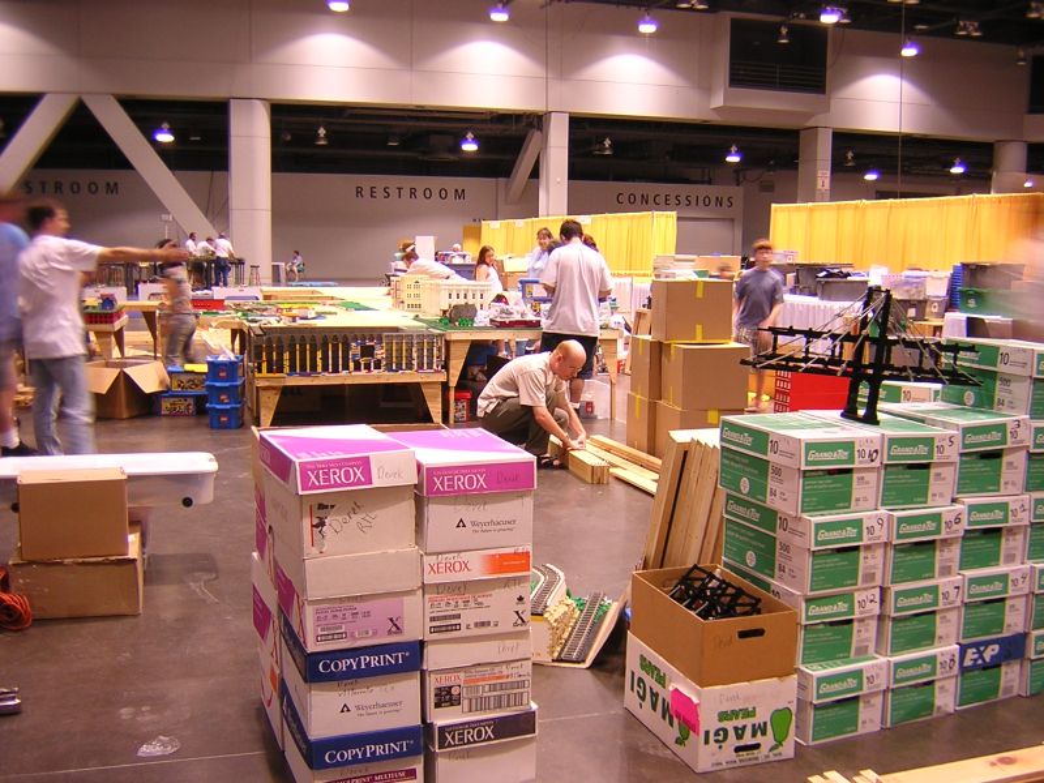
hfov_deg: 51.4
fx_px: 1086
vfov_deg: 39.7
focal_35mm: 36
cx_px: 522
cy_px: 392
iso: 100
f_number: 2.6
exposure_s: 1/4.2
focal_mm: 4.7
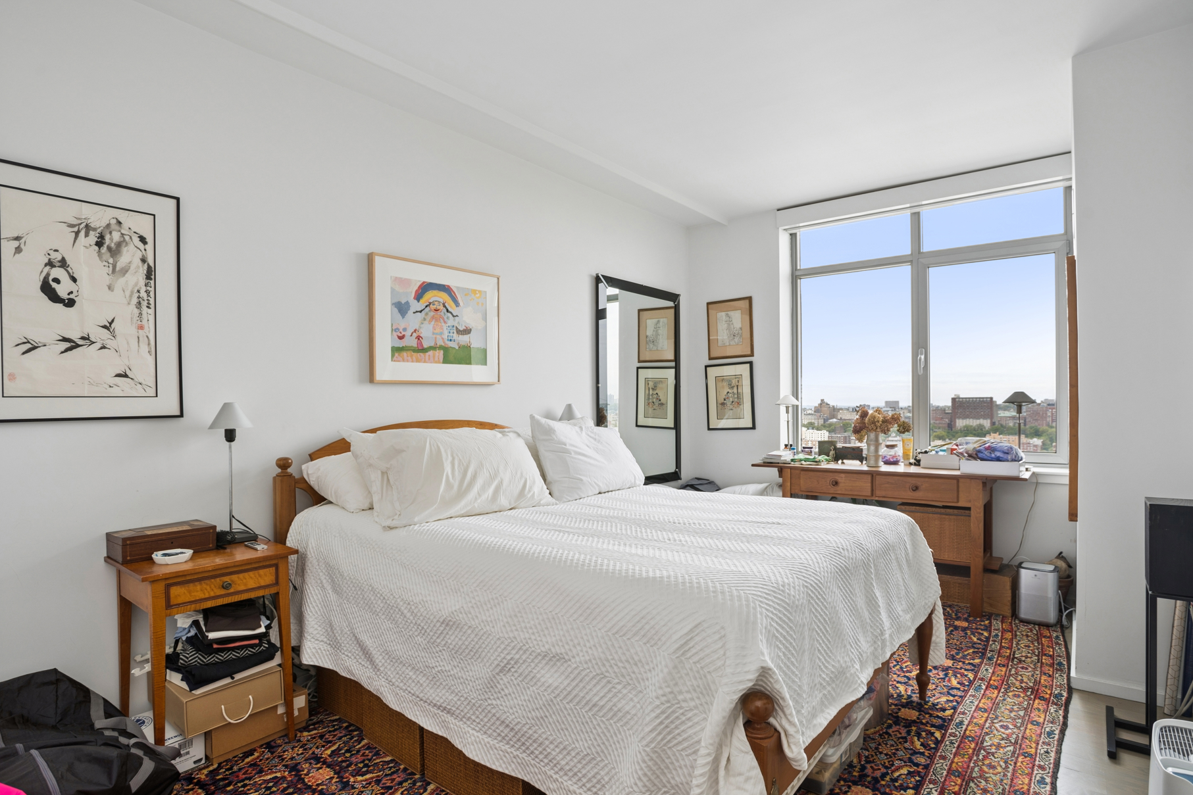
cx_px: 624
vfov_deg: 67.4
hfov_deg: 89.9
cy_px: 409
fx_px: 597
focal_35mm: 18
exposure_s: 1/10
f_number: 8
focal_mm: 17
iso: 100
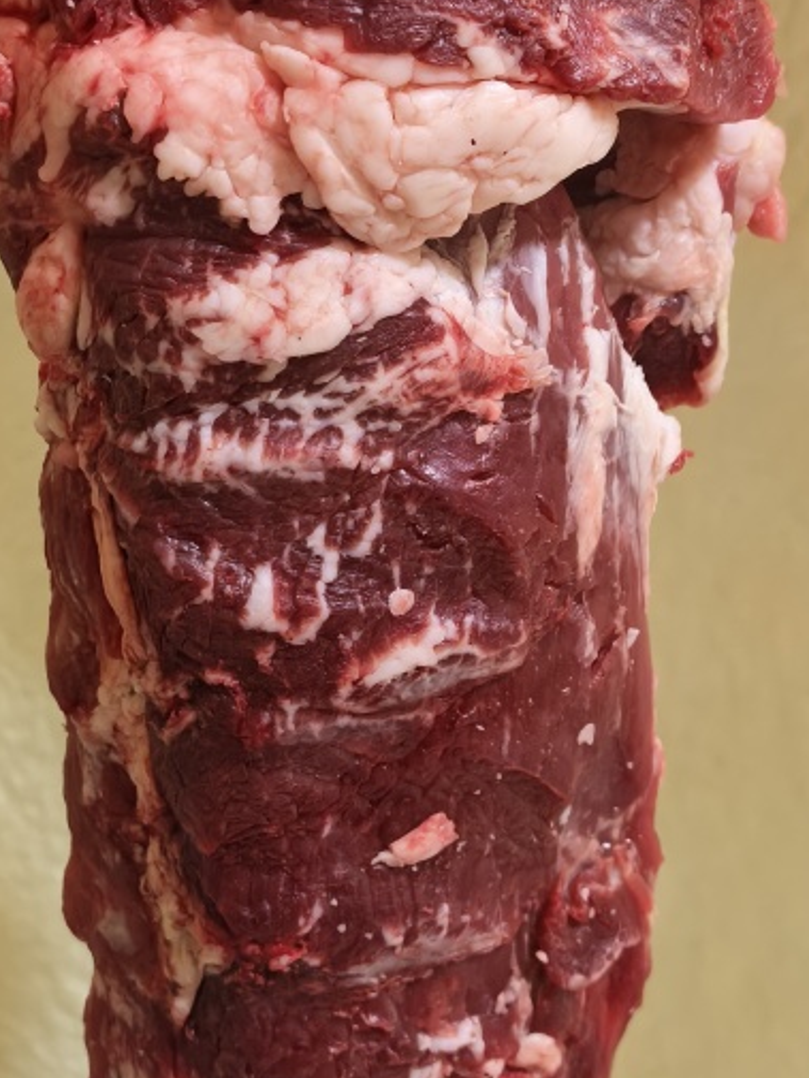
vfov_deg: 33.7
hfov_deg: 25.7
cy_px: 460
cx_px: 406
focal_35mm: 57
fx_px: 1775
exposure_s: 1/333
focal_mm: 6.98
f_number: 2
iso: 6400
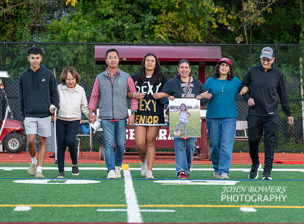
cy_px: 97
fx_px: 2098
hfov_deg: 8.3
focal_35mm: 240
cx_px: 197
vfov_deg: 6.1
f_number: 5.6
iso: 2000
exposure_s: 1/640
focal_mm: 190
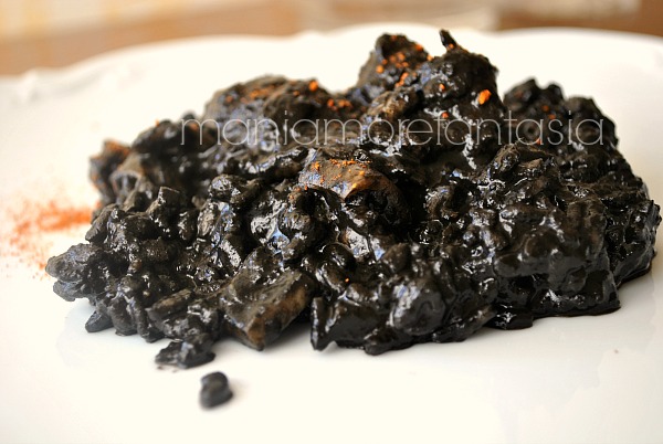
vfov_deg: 22.7
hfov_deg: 33.4
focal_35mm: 60
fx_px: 1107
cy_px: 222
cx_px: 332
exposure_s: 1/50
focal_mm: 40
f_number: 5.3
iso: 200
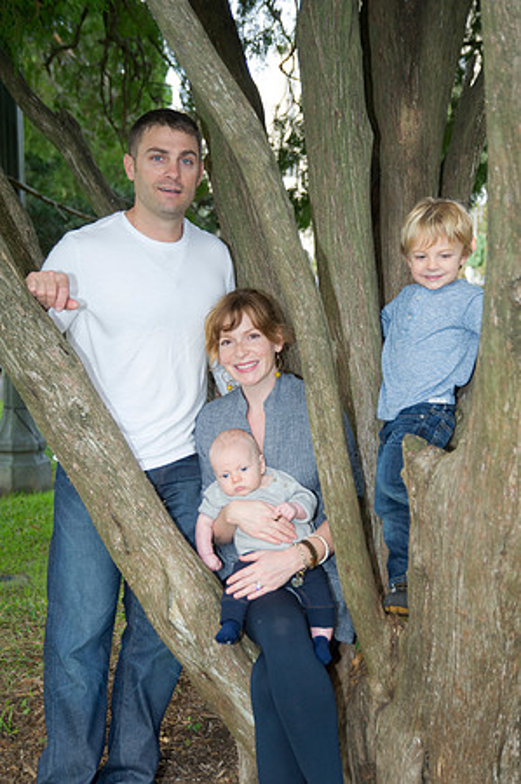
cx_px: 260
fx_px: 1088
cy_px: 392
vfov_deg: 39.6
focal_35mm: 50
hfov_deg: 26.9
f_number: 4.5
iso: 320
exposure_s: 1/250
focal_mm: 50
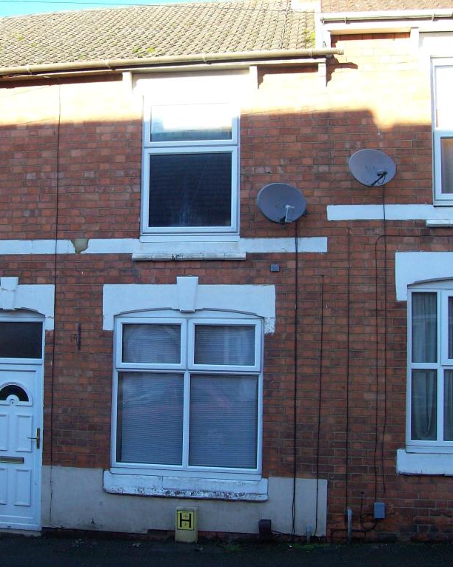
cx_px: 140
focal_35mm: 47
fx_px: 788
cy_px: 284
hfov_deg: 31.7
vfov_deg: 39.6
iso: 80
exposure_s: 1/257
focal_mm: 6
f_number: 2.7
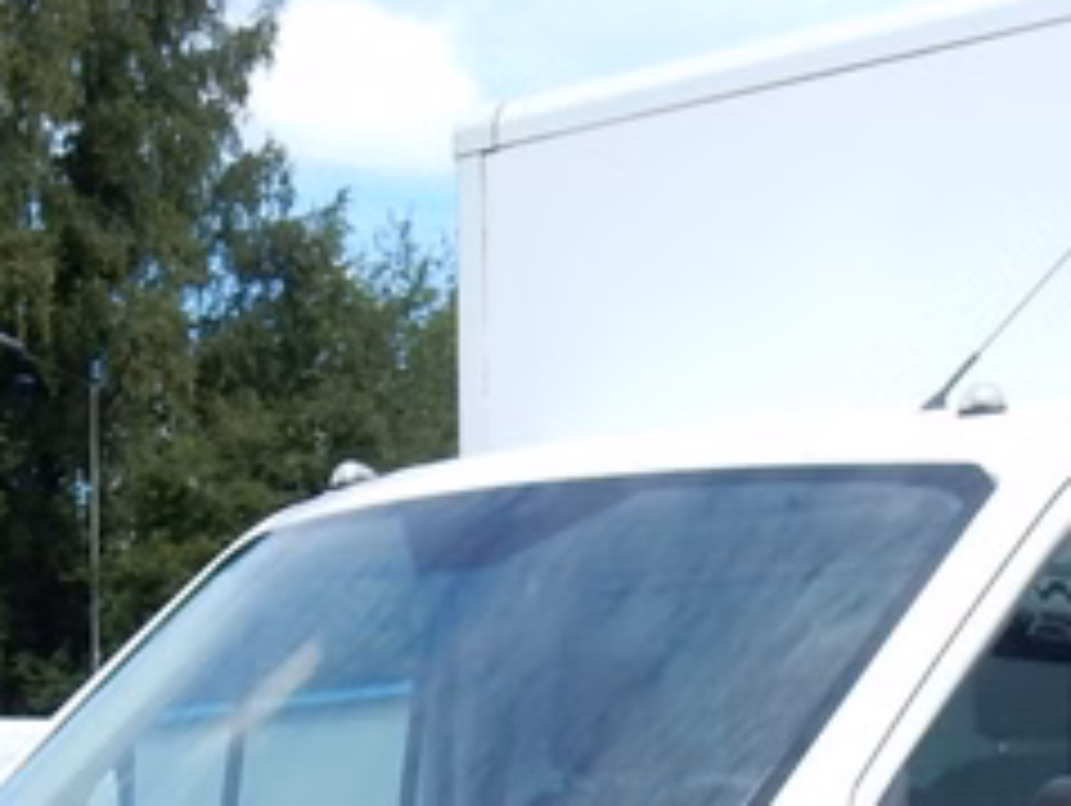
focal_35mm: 84
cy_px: 896
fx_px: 2602
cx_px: 783
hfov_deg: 23.1
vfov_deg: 17.0
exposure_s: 1/800
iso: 125
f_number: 3.7
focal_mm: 4.5
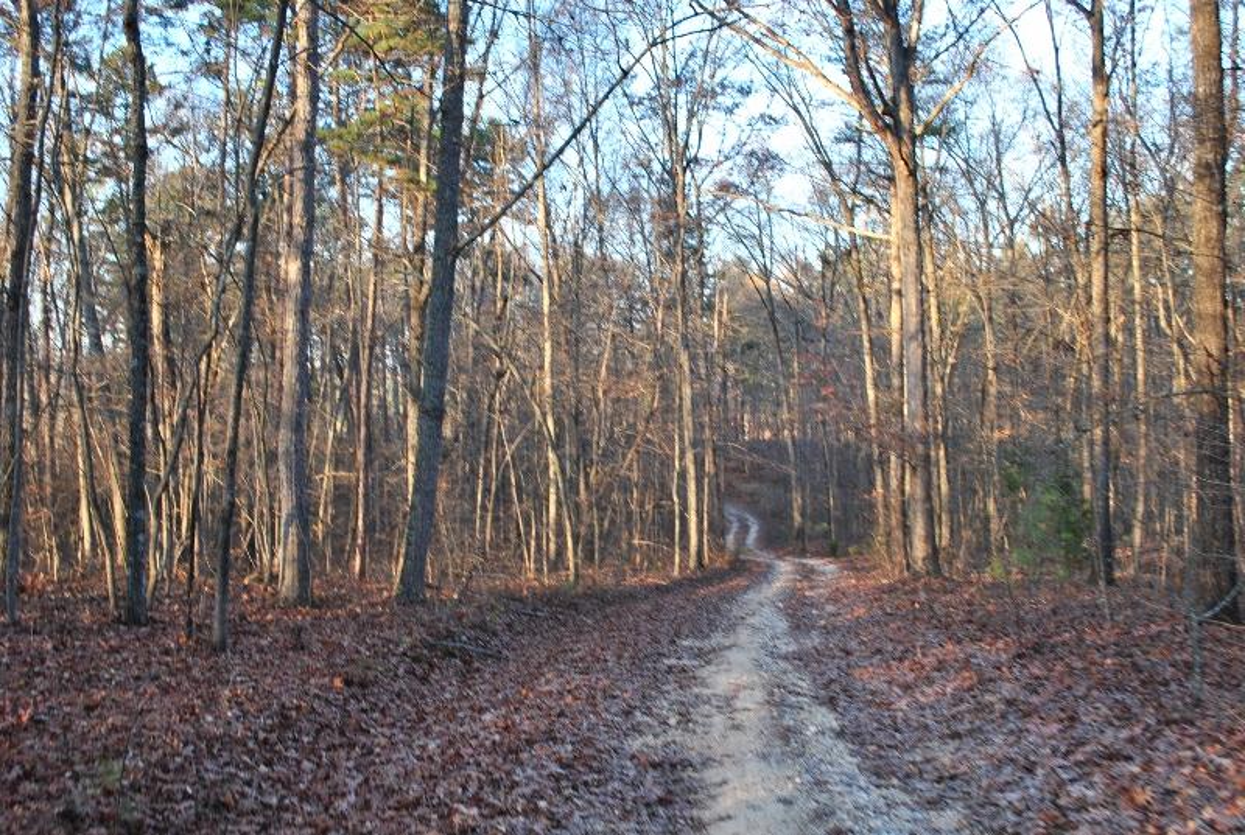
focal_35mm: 39
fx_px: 1352
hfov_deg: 49.5
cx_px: 622
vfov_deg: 34.4
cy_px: 418
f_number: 6.3
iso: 200
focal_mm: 26
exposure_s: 1/60
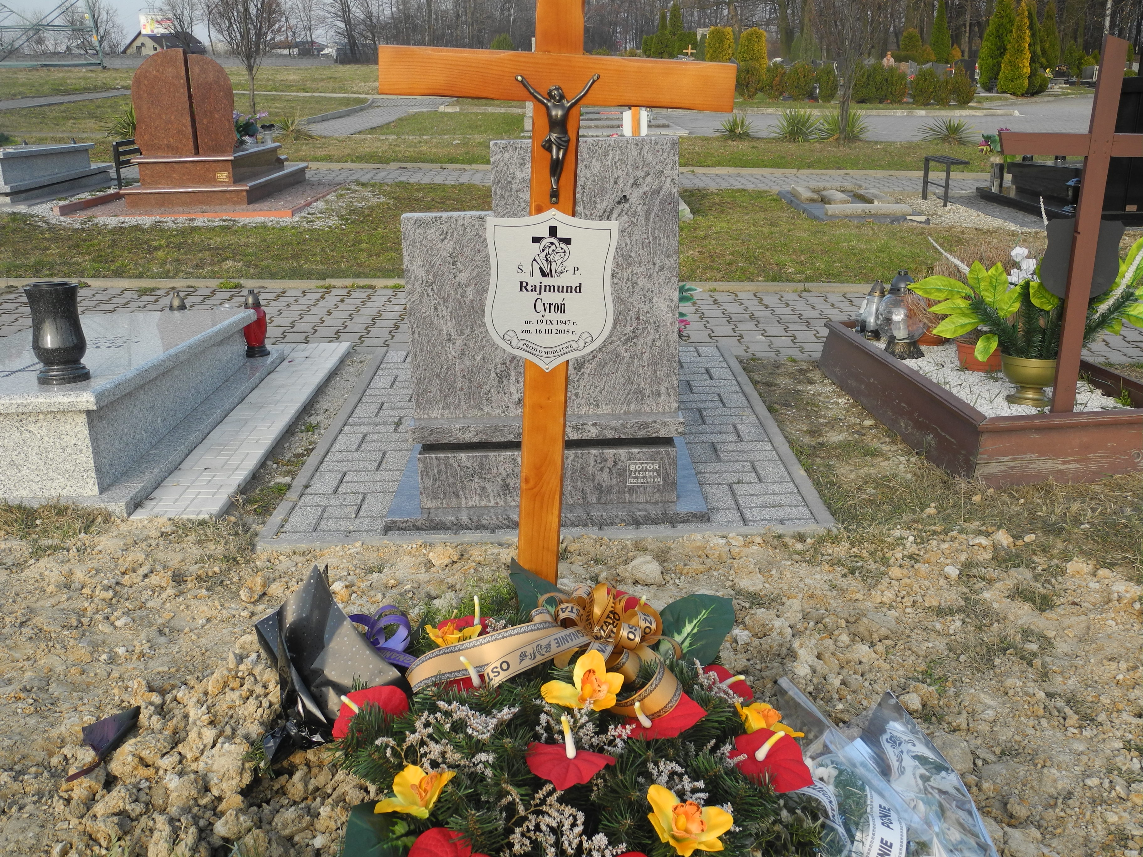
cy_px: 428
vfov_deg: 40.7
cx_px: 572
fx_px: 1156
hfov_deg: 52.6
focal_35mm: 35
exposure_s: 1/400
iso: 100
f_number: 3.2
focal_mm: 7.4
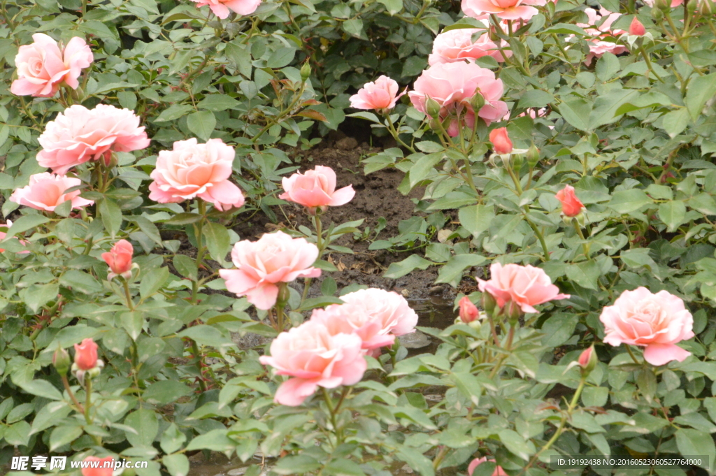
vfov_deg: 5.2
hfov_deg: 7.9
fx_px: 5217
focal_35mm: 262
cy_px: 238
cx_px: 358
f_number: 18
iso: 1800
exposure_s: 1/250
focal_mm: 175
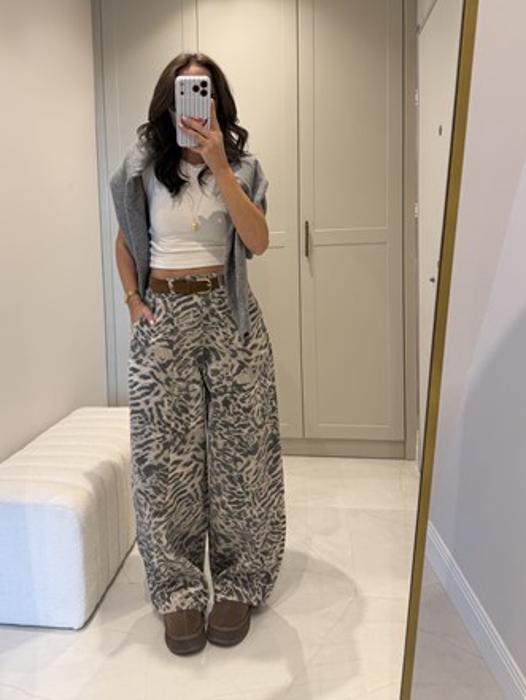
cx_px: 229
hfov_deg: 48.1
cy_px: 282
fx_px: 587
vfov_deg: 61.1
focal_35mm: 29
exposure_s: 1/50
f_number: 1.78
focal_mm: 6.76
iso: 125
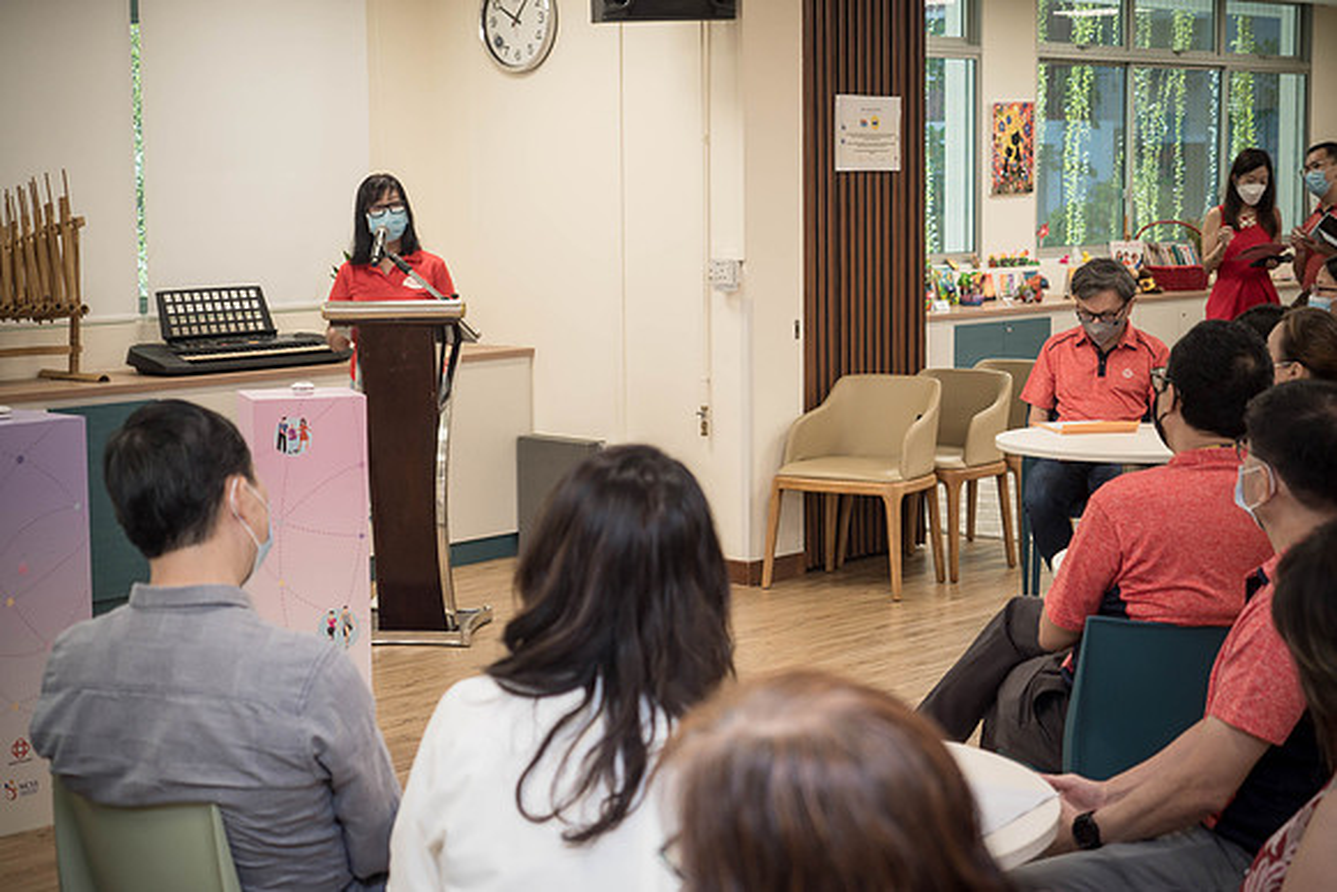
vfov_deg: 20.3
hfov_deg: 30.0
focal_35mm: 67
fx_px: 2494
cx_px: 668
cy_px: 446
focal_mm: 31
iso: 500
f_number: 2.8
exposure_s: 1/125
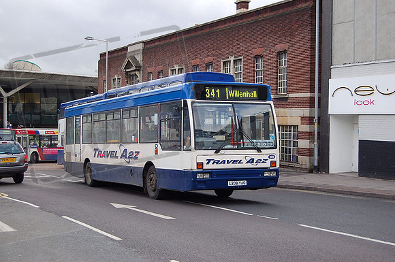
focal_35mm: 57
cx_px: 198
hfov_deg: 35.1
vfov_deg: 23.7
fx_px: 625
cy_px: 131
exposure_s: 1/640
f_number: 5
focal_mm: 38
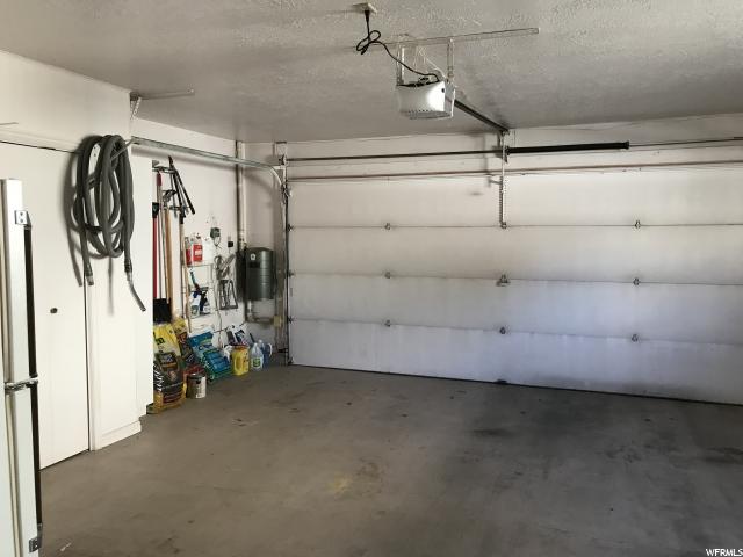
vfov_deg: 49.7
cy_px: 278
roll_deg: -1.1
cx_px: 372
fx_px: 601
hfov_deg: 63.4
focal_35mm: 28
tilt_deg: -3.7
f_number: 1.8
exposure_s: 1/20
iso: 40
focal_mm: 3.99
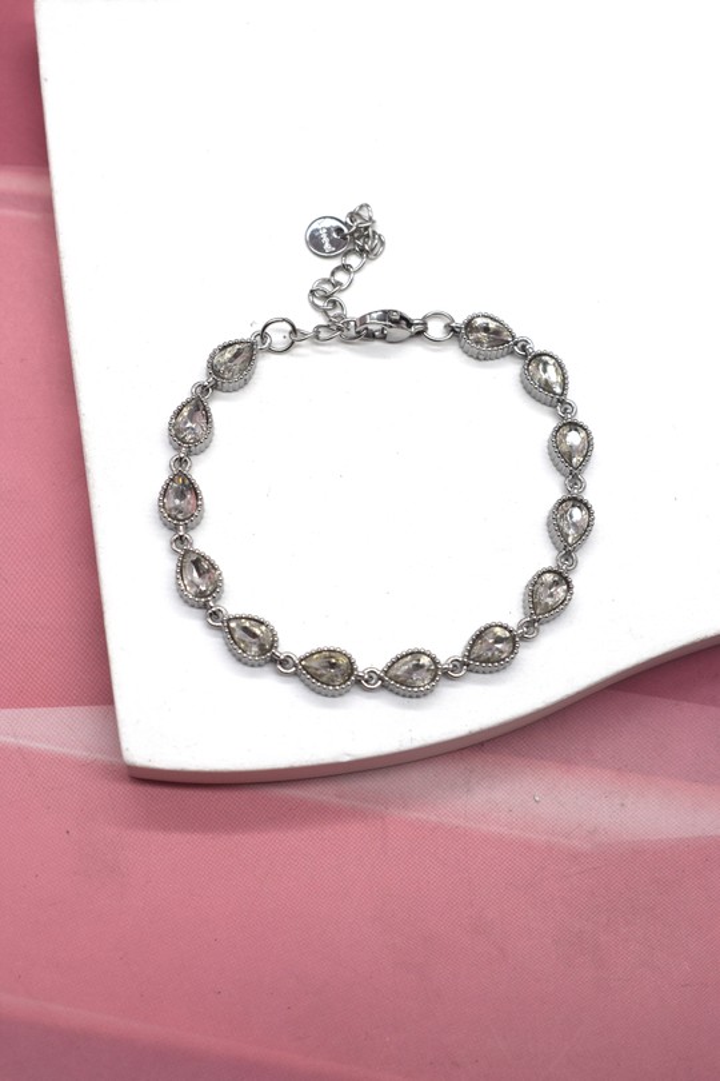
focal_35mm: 57
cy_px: 540
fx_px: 1710
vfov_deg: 35.1
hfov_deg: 23.8
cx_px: 360
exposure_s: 1/250
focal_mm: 38
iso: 250
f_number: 8
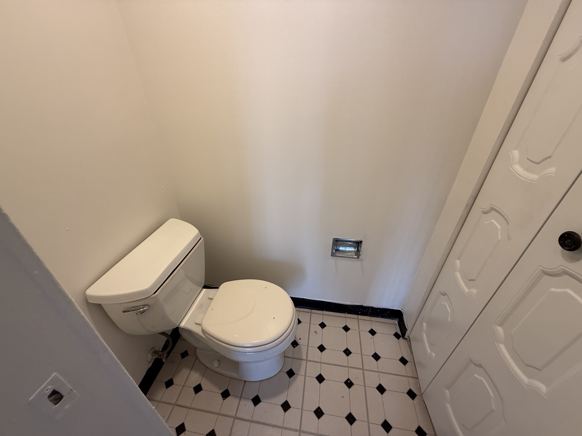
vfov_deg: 85.7
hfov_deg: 102.1
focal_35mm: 14
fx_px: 235
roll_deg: -0.7
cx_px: 291
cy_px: 218
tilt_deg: -25.3
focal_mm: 2.22
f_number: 2.2
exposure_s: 1/120
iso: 160
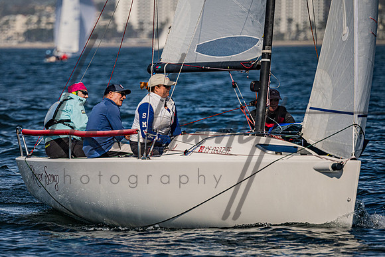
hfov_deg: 3.8
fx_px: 5750
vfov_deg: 2.6
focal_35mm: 538
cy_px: 134
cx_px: 129
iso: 320
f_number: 5.6
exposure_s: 1/5000
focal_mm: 400
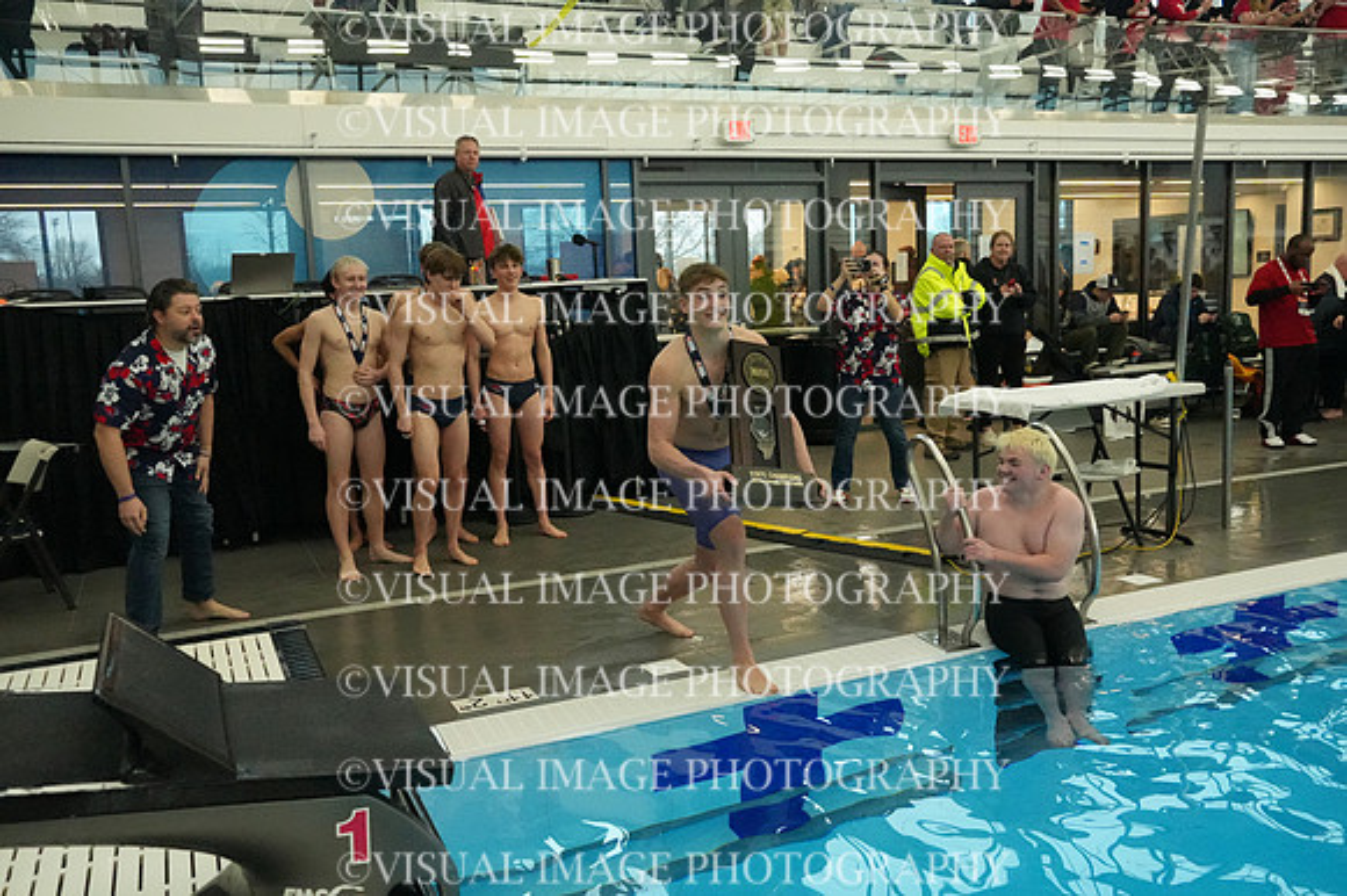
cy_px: 448
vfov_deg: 43.6
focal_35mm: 30
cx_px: 674
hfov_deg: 62.0
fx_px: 1122
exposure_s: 1/1000
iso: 10000
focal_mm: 20
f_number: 4.5
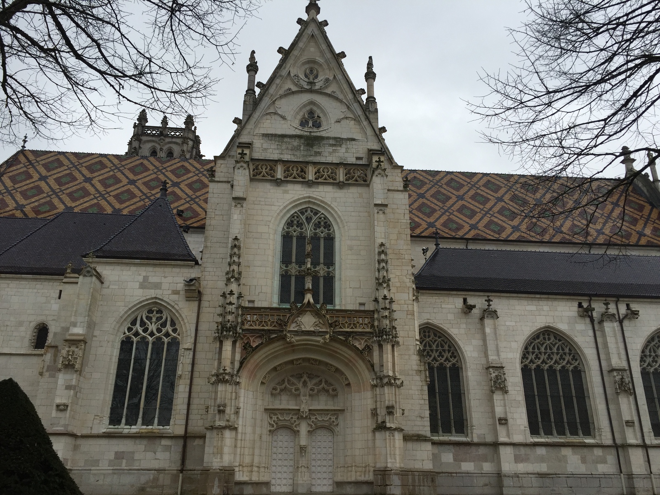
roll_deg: -0.5
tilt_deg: +22.4
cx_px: 330
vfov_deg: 48.2
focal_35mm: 29
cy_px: 248
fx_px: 553
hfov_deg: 61.7
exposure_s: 1/659
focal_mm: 4.15
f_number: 2.2
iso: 32
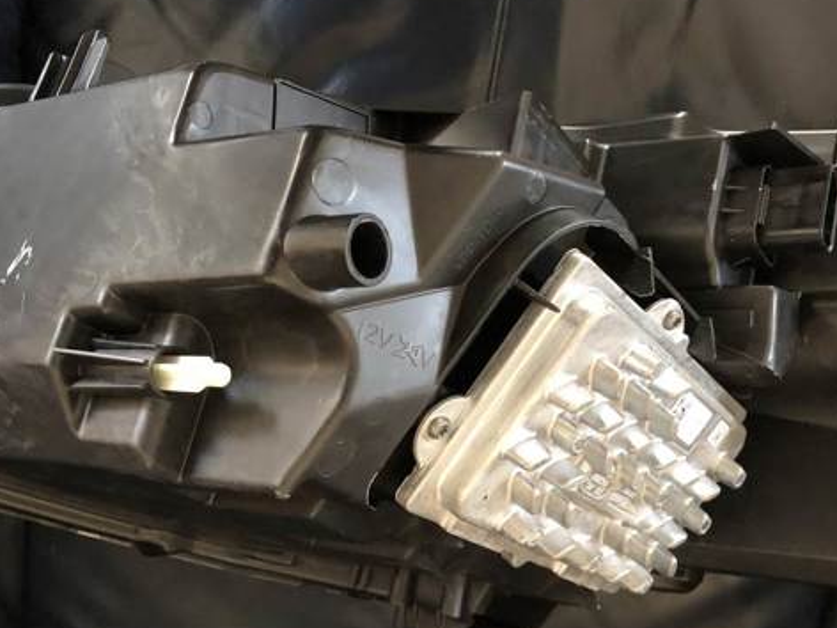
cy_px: 371
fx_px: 919
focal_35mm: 38
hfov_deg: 49.0
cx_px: 418
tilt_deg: -82.7
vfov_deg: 37.6
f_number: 1.8
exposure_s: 1/5
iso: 100
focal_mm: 4
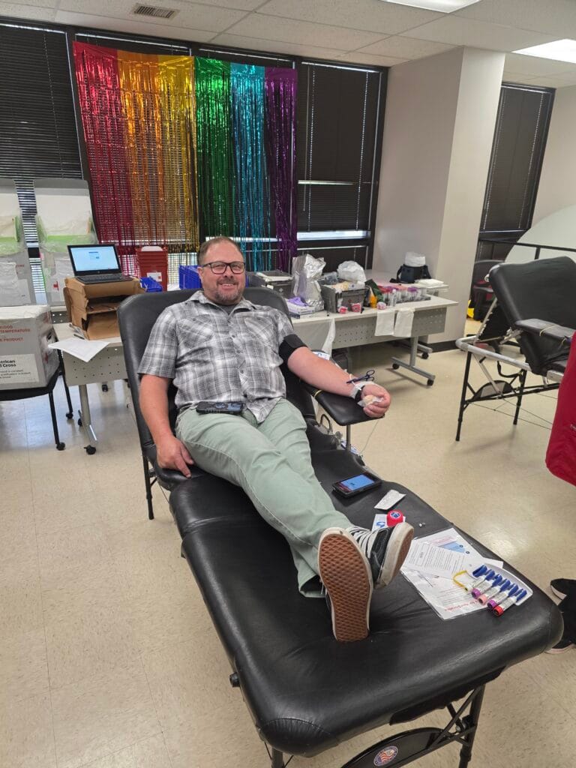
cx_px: 288
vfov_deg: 73.9
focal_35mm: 23
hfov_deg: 58.9
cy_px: 384
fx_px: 510
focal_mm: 6.3
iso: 320
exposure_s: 1/120
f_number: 1.7
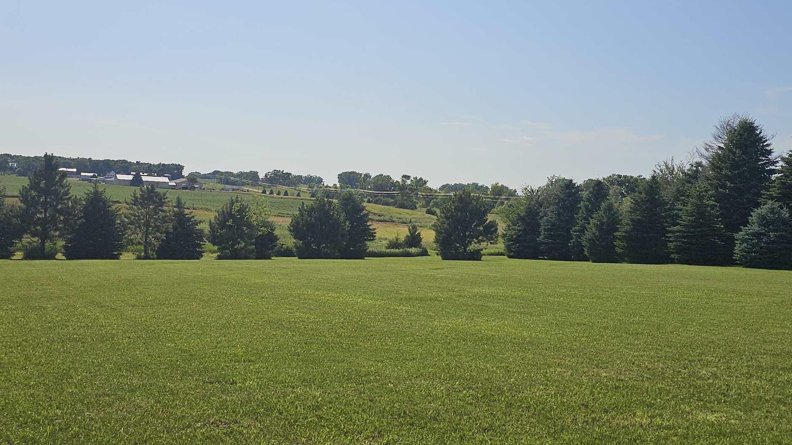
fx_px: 861
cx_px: 405
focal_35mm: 41
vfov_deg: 29.0
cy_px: 201
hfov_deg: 49.4
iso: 10
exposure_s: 1/2198
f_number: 1.7
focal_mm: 6.3
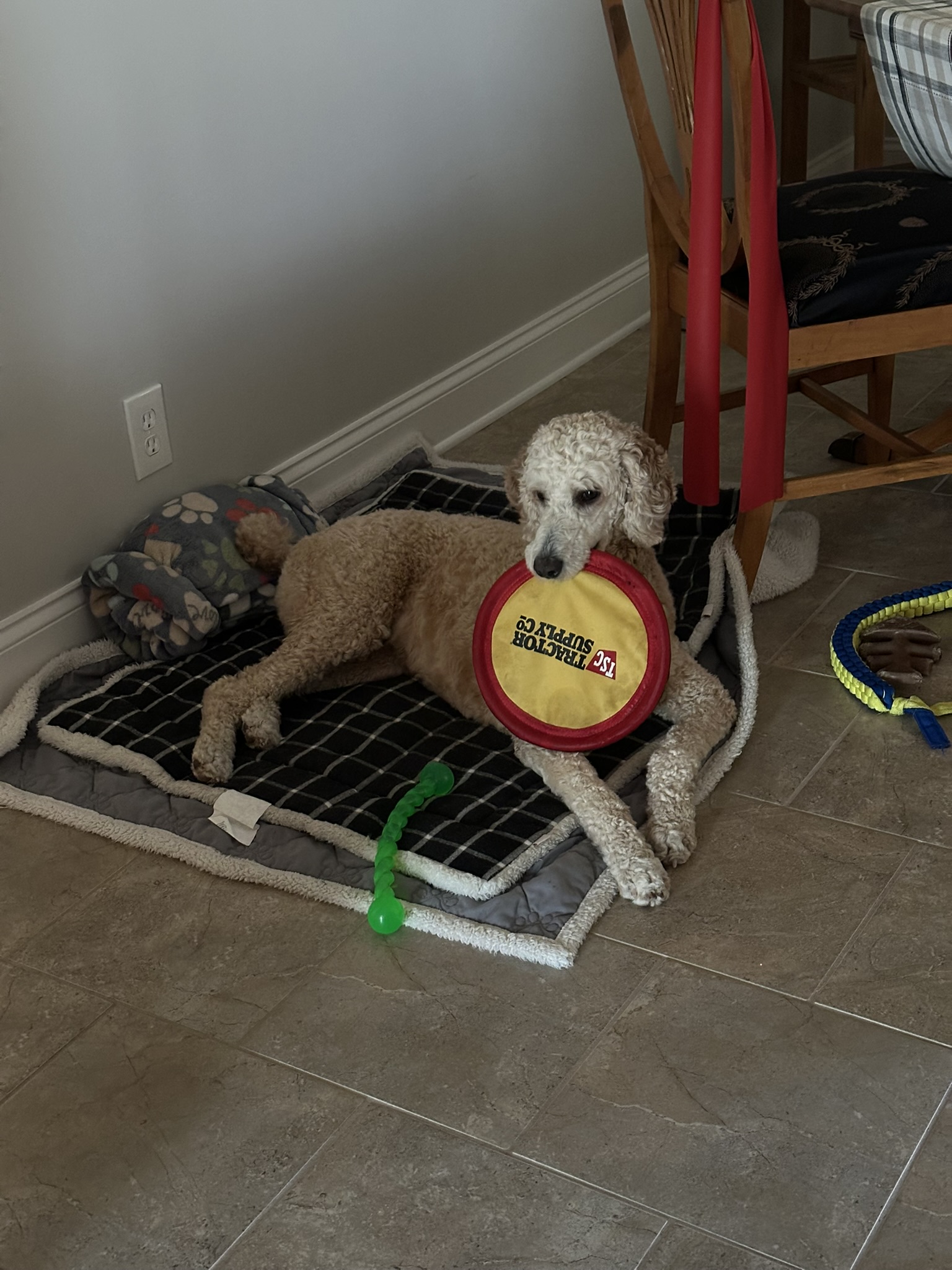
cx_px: 476
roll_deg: +4.1
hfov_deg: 30.3
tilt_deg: -26.9
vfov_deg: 39.7
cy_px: 635
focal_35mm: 48
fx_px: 1760
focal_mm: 6.86
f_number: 1.78
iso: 800
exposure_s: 1/17
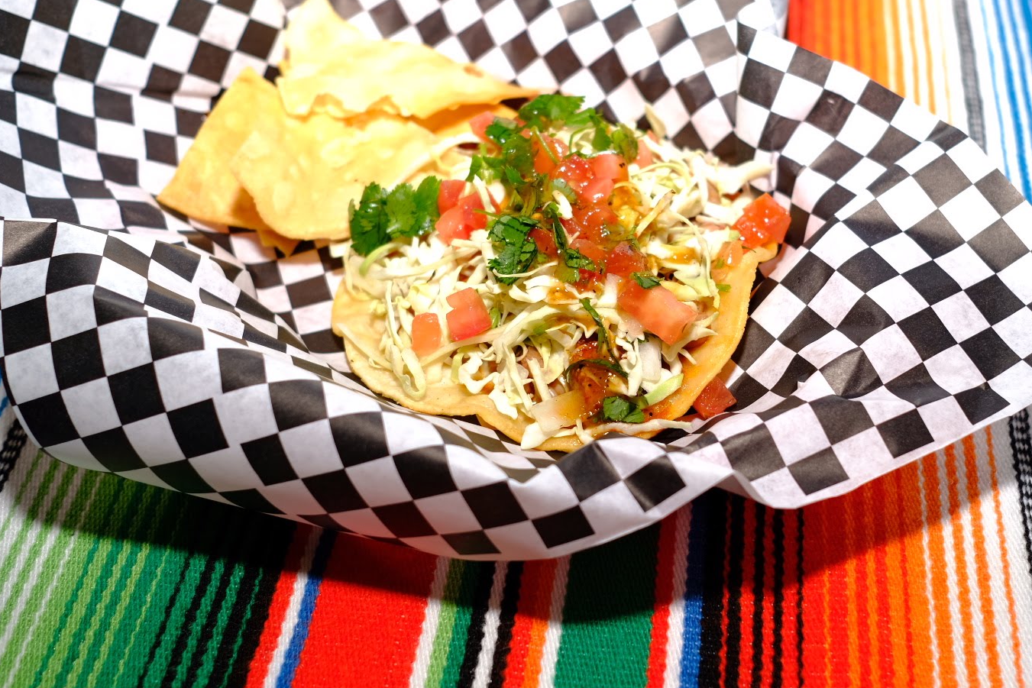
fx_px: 1319
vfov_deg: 29.2
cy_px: 299
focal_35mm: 46
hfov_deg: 42.5
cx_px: 634
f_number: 3.2
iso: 100
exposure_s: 1/250
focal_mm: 23
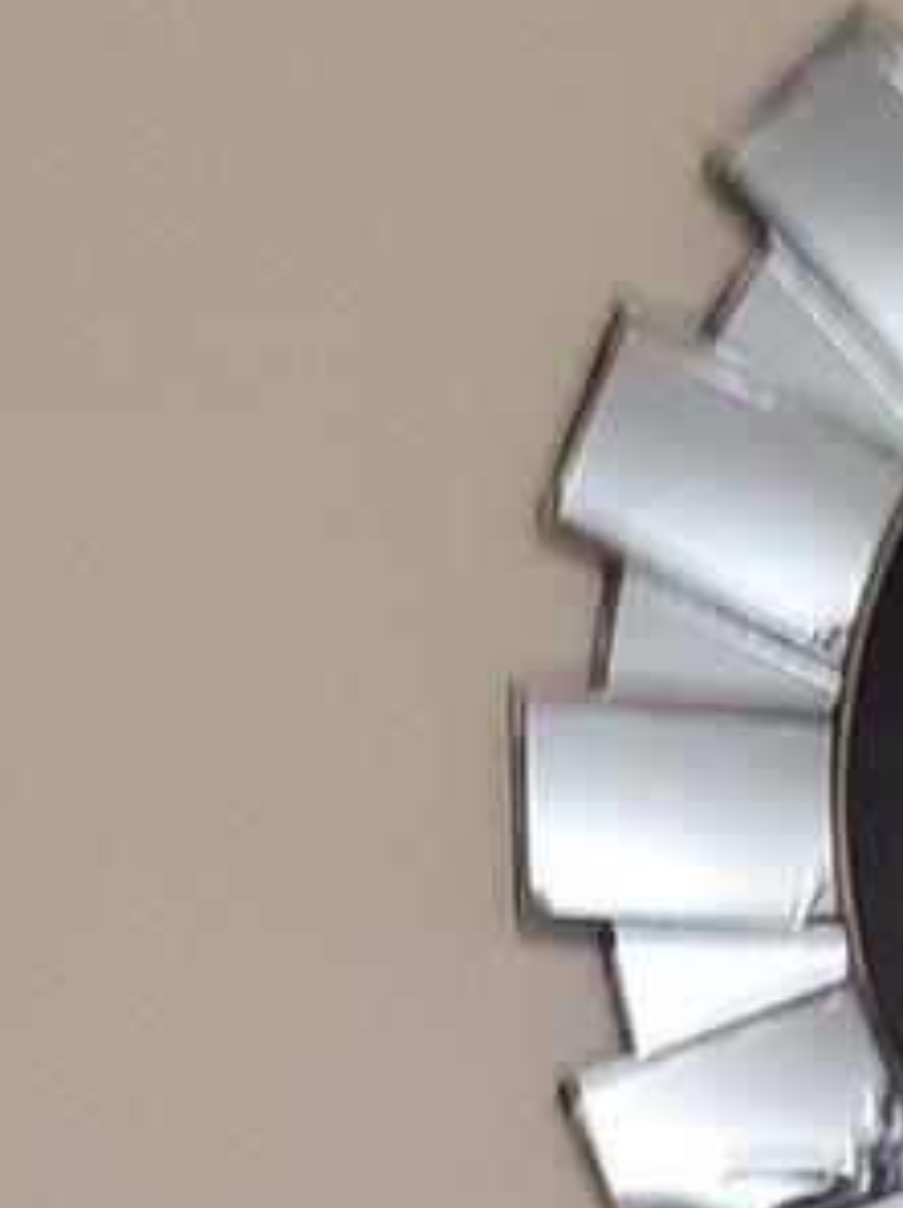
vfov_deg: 11.3
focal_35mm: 145
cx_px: 1399
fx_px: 5054
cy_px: 2949
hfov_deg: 9.9
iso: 100
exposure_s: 1/40
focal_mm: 2.91
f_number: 1.9
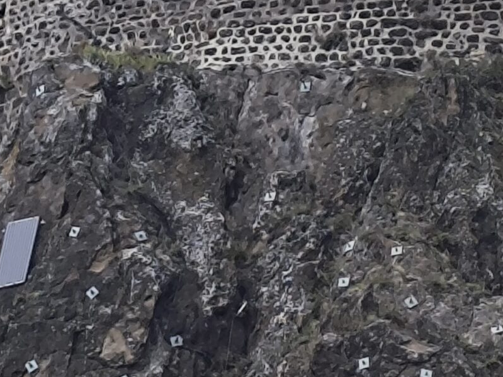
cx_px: -50
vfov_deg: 3.8
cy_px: -84
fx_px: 5724
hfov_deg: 5.0
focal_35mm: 394
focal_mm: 6.14
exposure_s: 1/268
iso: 50
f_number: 1.65
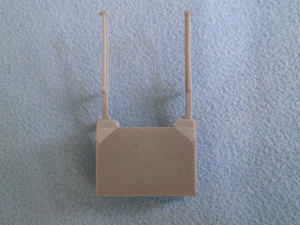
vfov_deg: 30.9
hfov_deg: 40.4
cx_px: 150
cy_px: 112
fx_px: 407
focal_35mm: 47
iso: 320
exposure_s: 1/40
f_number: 3.4
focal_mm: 8.3
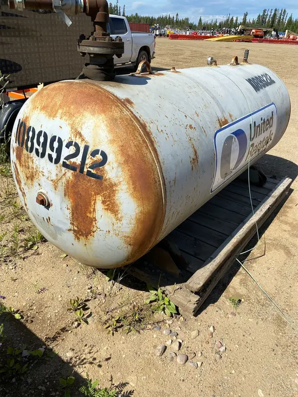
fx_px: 298
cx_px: 149
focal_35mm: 26
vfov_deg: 67.3
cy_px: 198
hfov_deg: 53.1
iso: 32
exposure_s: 1/3040
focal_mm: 4.25
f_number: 1.8
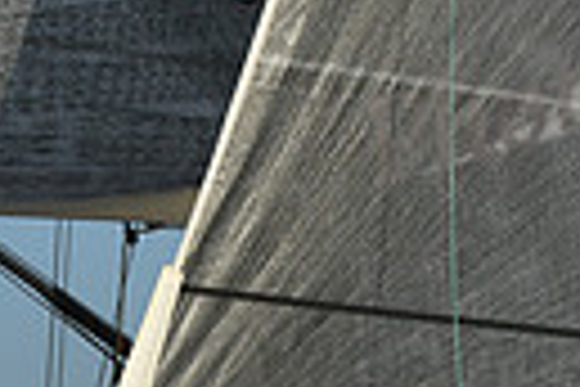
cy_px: 781
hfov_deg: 6.5
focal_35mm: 315
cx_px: 135
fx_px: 5075
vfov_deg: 4.3
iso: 320
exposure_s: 1/800
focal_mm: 70
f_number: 11
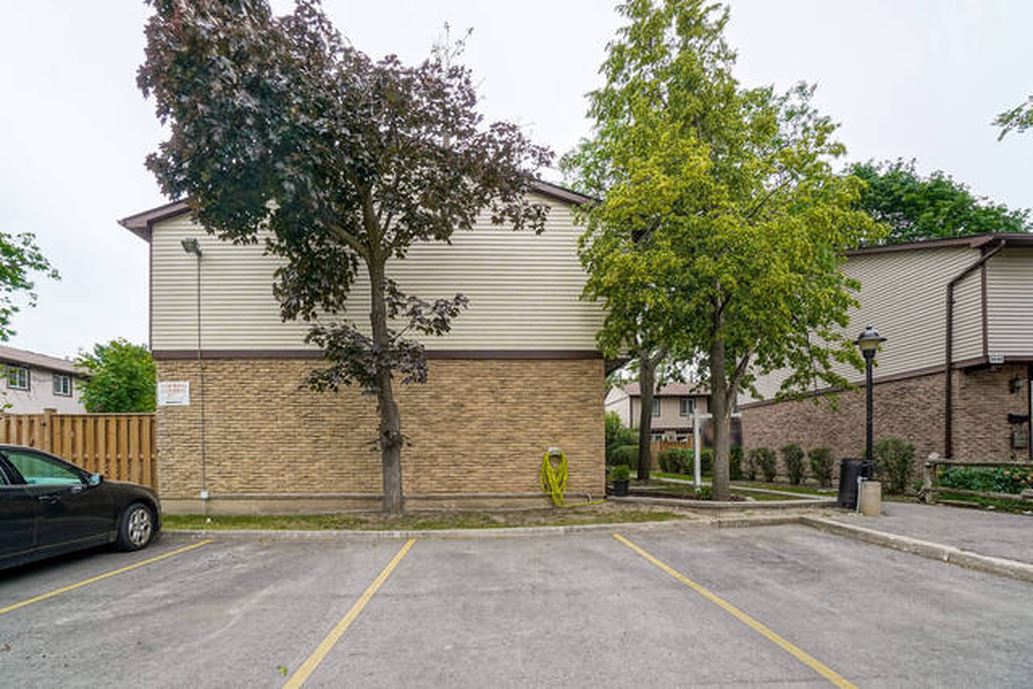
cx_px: 516
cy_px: 344
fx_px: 430
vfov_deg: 77.4
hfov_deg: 100.4
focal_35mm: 15
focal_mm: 10
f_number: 7.1
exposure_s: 1/100
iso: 250
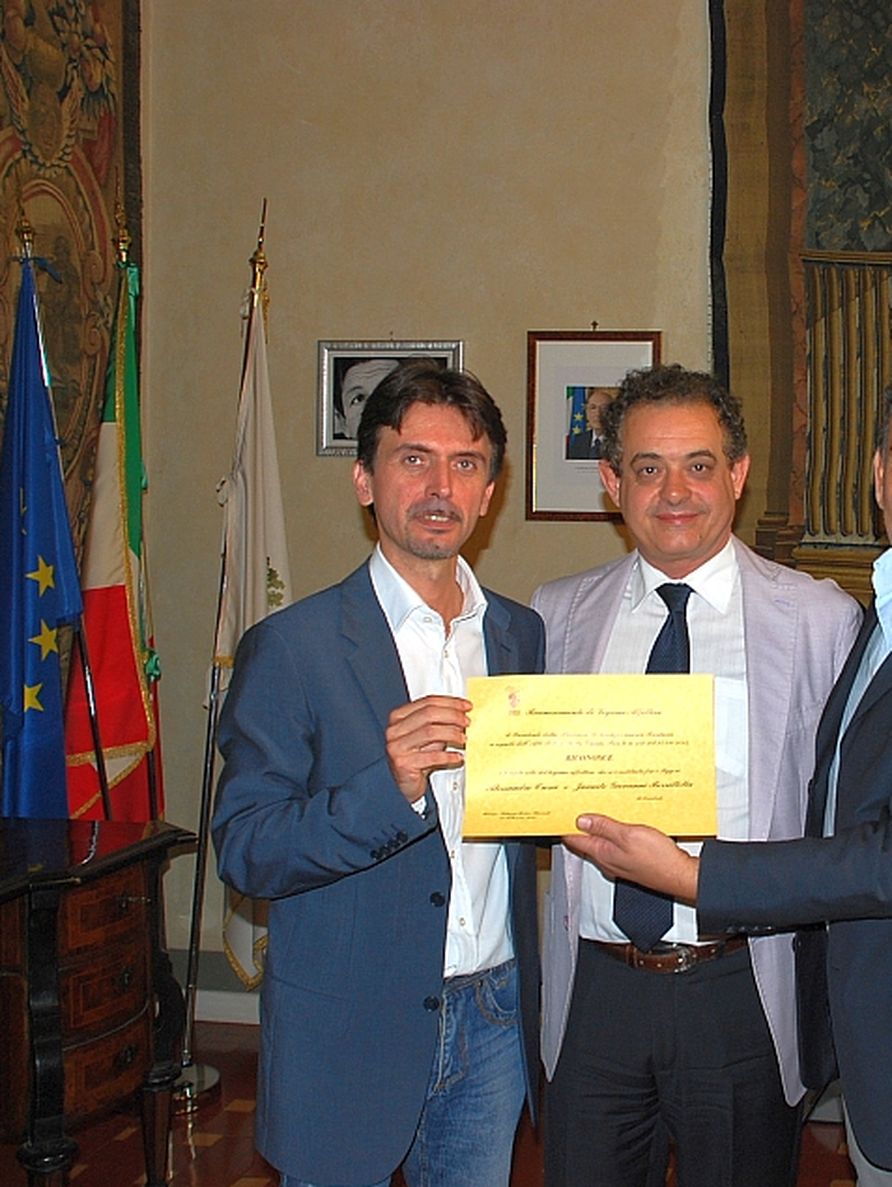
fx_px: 1510
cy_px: 594
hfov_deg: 31.8
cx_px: 754
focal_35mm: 44
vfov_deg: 42.9
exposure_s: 1/60
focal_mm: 20
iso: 200
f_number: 3.8
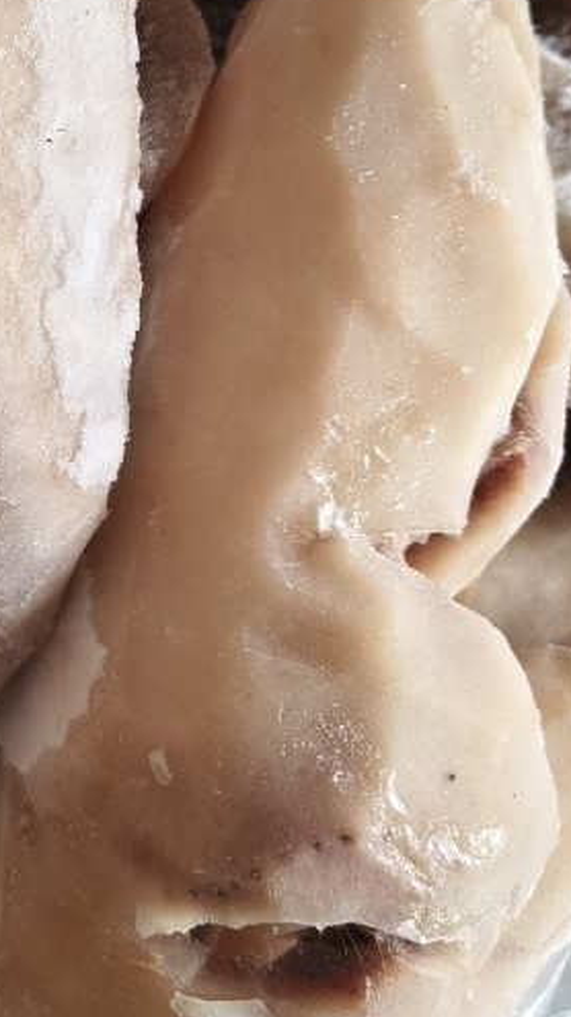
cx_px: -144
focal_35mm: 54
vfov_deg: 37.7
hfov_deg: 20.5
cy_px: 276
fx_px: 1455
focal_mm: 5.6
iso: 80
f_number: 1.88
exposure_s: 1/100
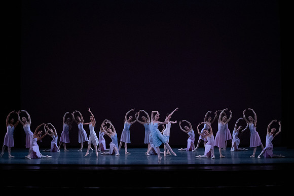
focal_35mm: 70
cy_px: 98
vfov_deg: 19.5
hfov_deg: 28.8
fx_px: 572
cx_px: 147
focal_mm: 70
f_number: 13
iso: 12800
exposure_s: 1/400
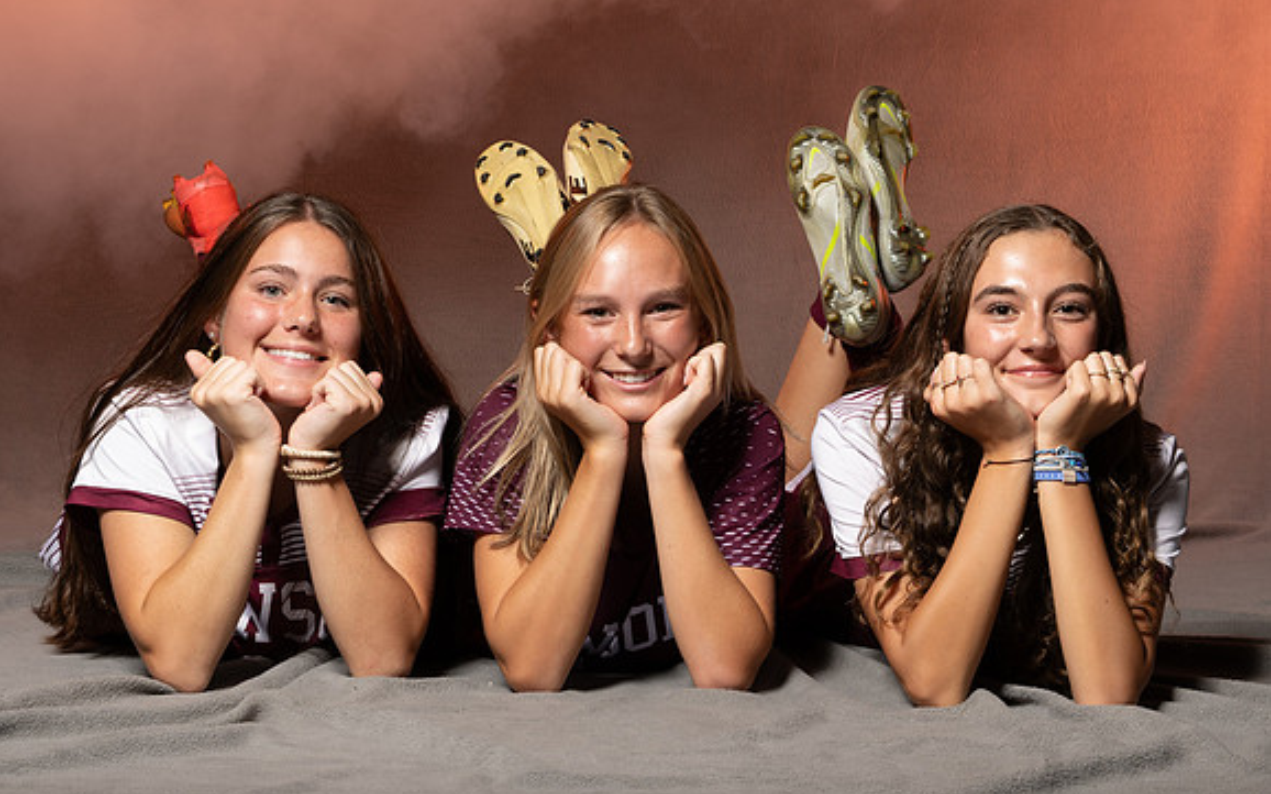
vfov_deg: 12.1
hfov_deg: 19.3
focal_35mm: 108
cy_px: 432
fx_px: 3740
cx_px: 632
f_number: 10
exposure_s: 1/200
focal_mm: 56
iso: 80
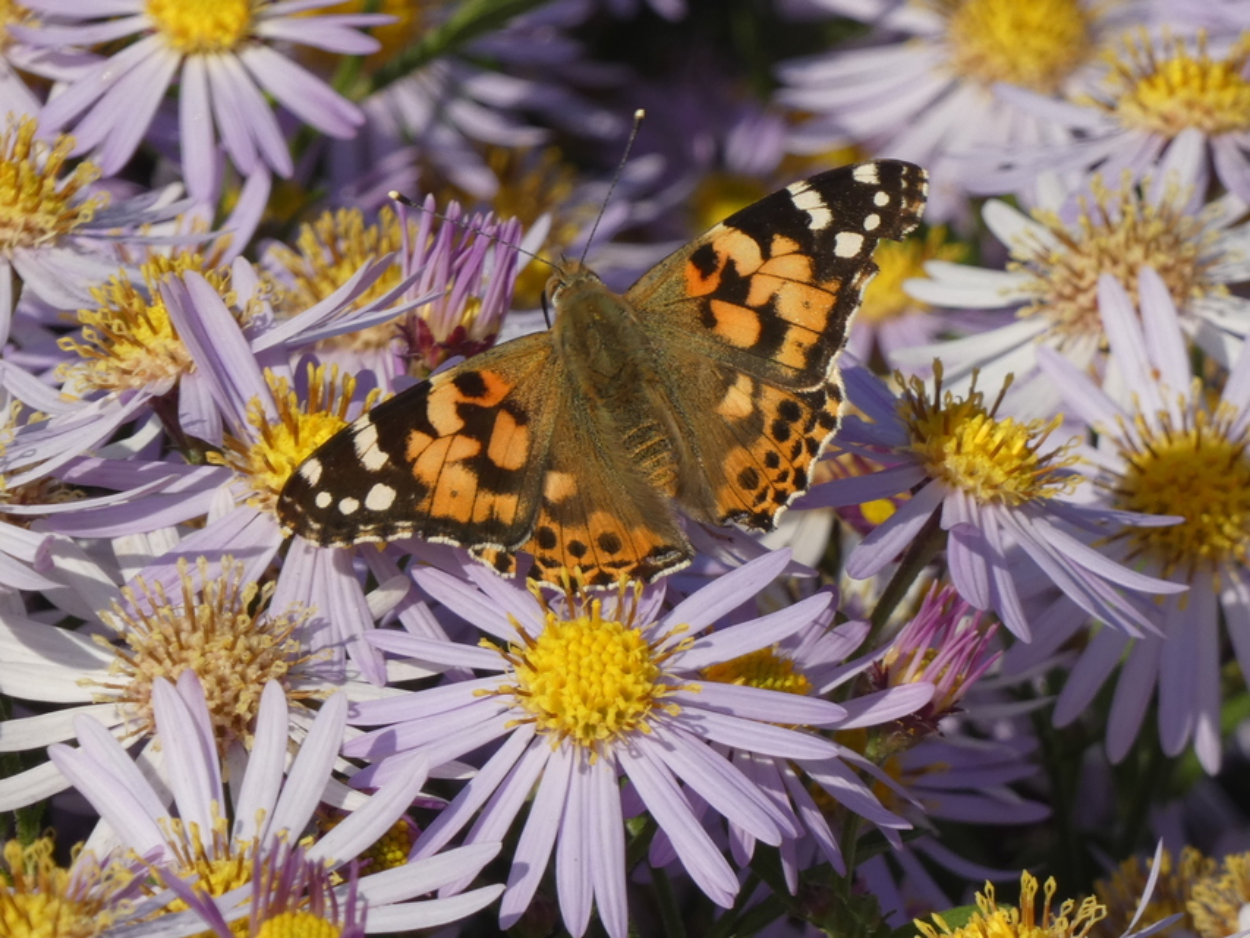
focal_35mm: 531
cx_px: 625
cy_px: 469
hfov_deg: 3.7
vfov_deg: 2.8
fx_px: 19177
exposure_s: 1/250
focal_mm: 95.2
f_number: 5.6
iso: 80
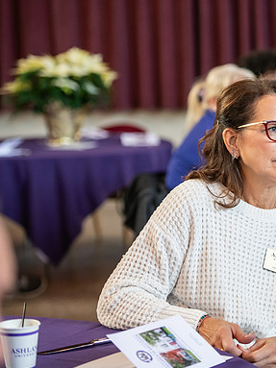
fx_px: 1393
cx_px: 263
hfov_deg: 11.2
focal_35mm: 131
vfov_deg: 15.1
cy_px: 185
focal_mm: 90
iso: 2500
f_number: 3.2
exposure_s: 1/200
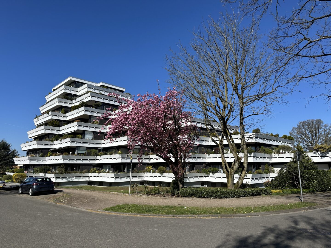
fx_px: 229
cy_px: 124
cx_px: 166
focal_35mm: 24
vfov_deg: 56.8
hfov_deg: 71.6
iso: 80
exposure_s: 1/5525
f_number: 1.78
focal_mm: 6.86
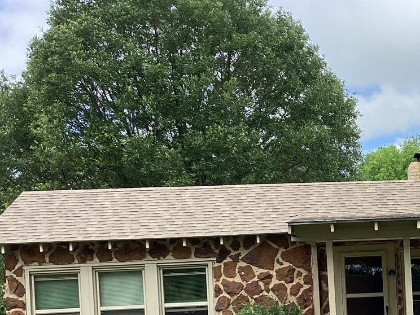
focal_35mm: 68
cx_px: 413
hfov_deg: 27.1
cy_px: 310
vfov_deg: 20.9
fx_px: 825
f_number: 2.4
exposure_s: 1/721
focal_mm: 3.3
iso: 25
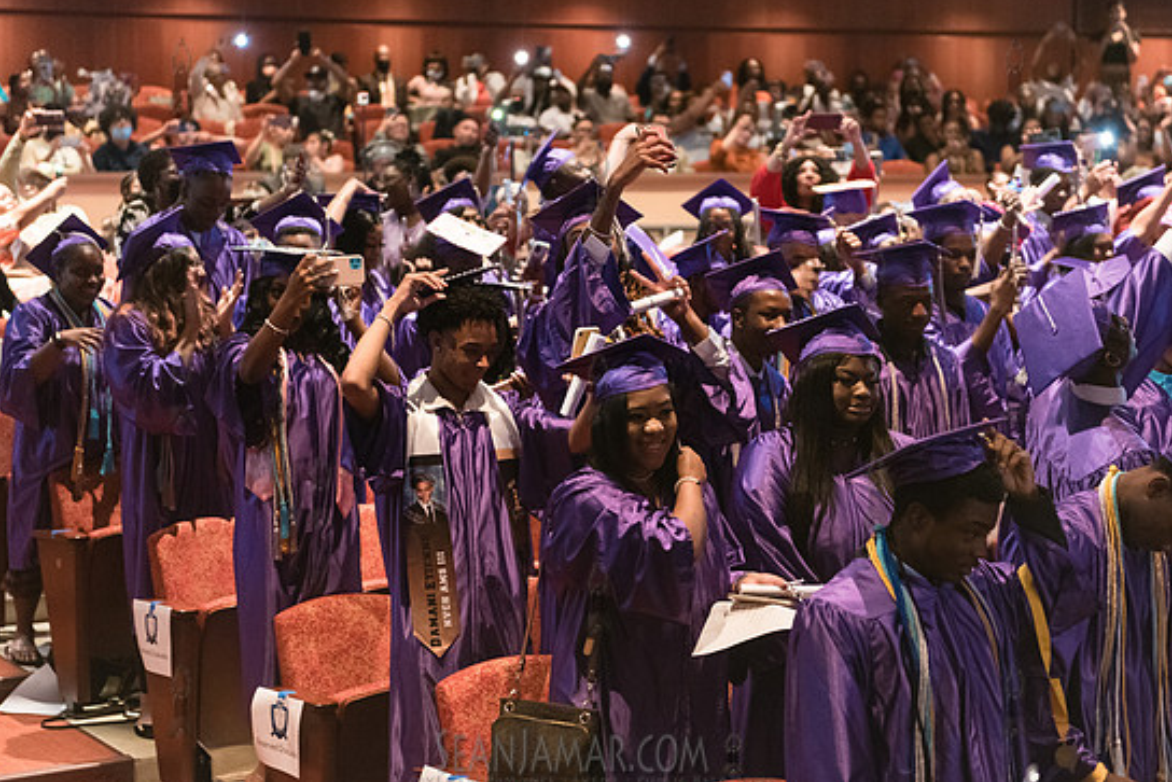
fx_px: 2442
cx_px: 597
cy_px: 387
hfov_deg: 27.0
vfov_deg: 18.2
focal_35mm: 75
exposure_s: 1/100
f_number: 2.8
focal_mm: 70
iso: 4000
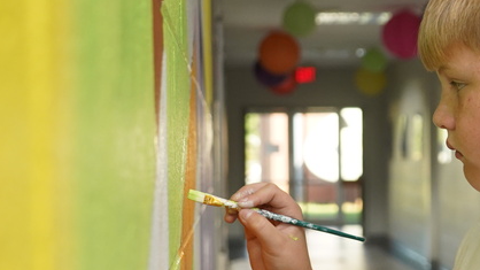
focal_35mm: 95
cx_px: 394
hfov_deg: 22.1
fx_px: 1209
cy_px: 215
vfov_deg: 12.7
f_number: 4
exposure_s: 1/160
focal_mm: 37
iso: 1600
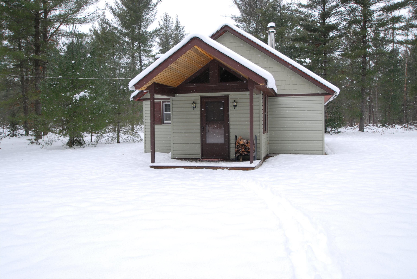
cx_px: 208
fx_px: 348
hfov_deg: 61.9
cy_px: 140
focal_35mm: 30
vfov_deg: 43.7
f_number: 5
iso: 200
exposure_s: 1/200
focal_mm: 20
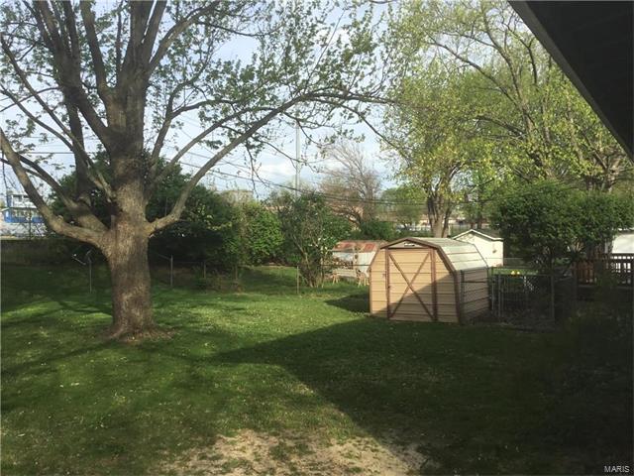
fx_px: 568
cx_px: 317
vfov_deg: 45.4
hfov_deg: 58.4
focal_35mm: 31
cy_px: 238
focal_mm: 3.3
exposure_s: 1/776
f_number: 2.4
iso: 25
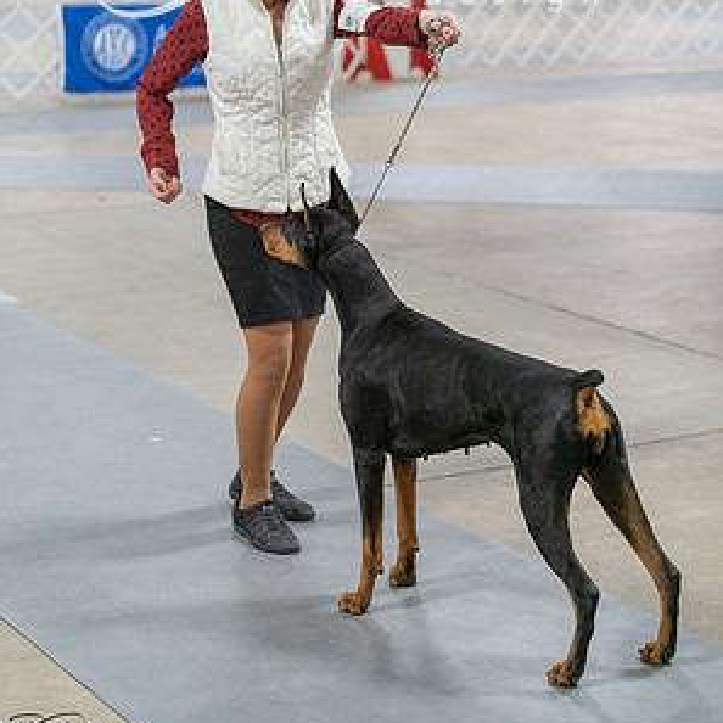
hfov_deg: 19.3
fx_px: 2127
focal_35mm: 90
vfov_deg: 19.2
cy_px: 234
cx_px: 363
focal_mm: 70
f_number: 2.8
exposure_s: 1/320
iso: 6400
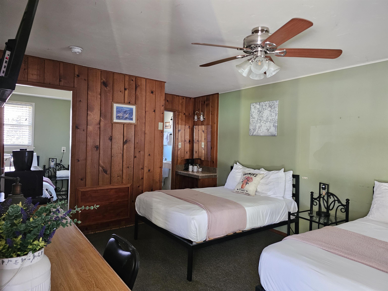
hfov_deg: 73.9
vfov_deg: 58.9
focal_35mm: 23
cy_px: 146
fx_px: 258
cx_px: 194
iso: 640
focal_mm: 6.3
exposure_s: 1/60
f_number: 1.7
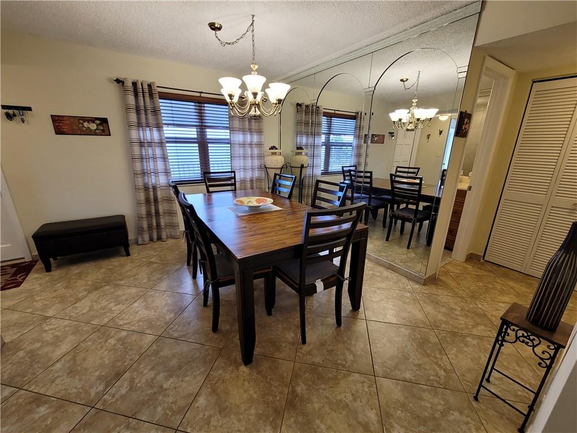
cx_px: 288
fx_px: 217
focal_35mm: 13
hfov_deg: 106.2
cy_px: 216
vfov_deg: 89.9
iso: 160
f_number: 2.2
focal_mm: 2.2
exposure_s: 1/60
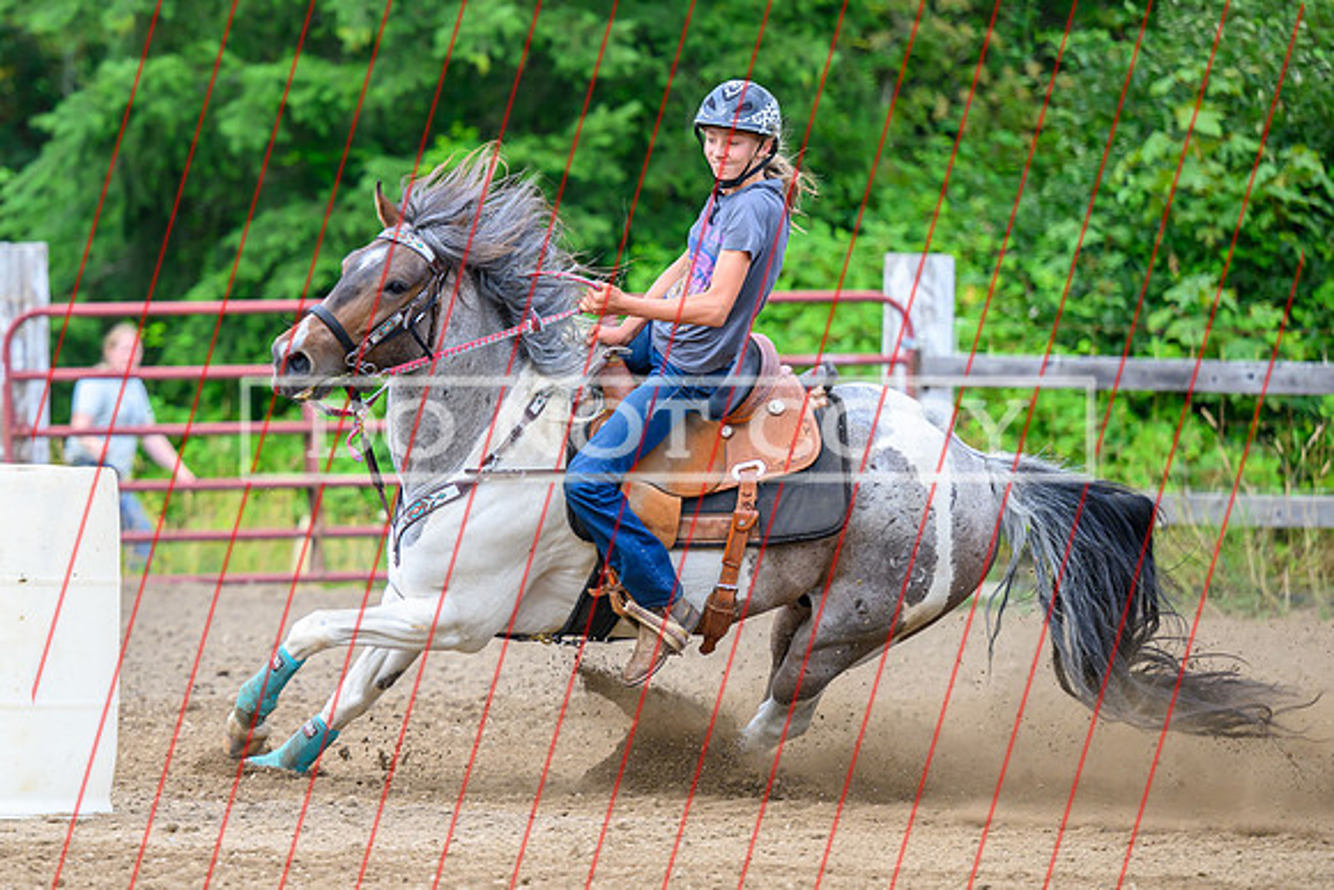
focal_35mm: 225
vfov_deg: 6.1
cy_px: 575
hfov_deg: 9.2
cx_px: 383
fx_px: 8325
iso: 1000
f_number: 2.8
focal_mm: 145
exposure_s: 1/1600
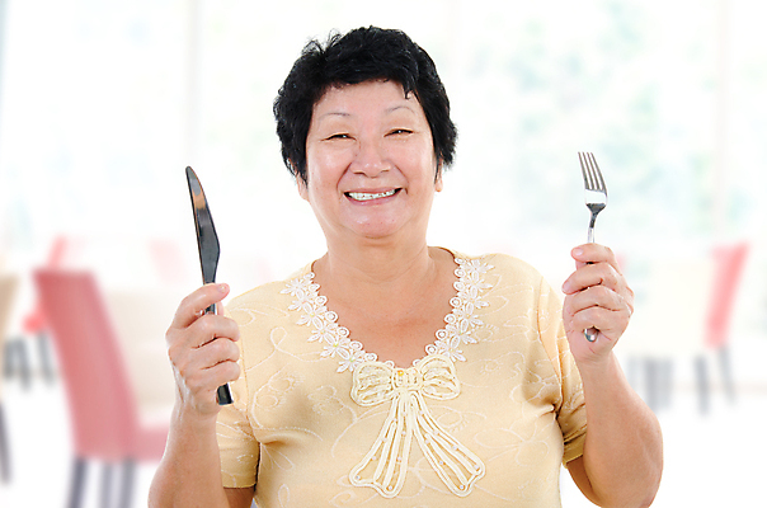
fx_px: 1435
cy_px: 254
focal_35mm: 68
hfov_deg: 29.9
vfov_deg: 20.1
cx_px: 384
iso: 100
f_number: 6.3
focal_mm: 45
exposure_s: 1/160
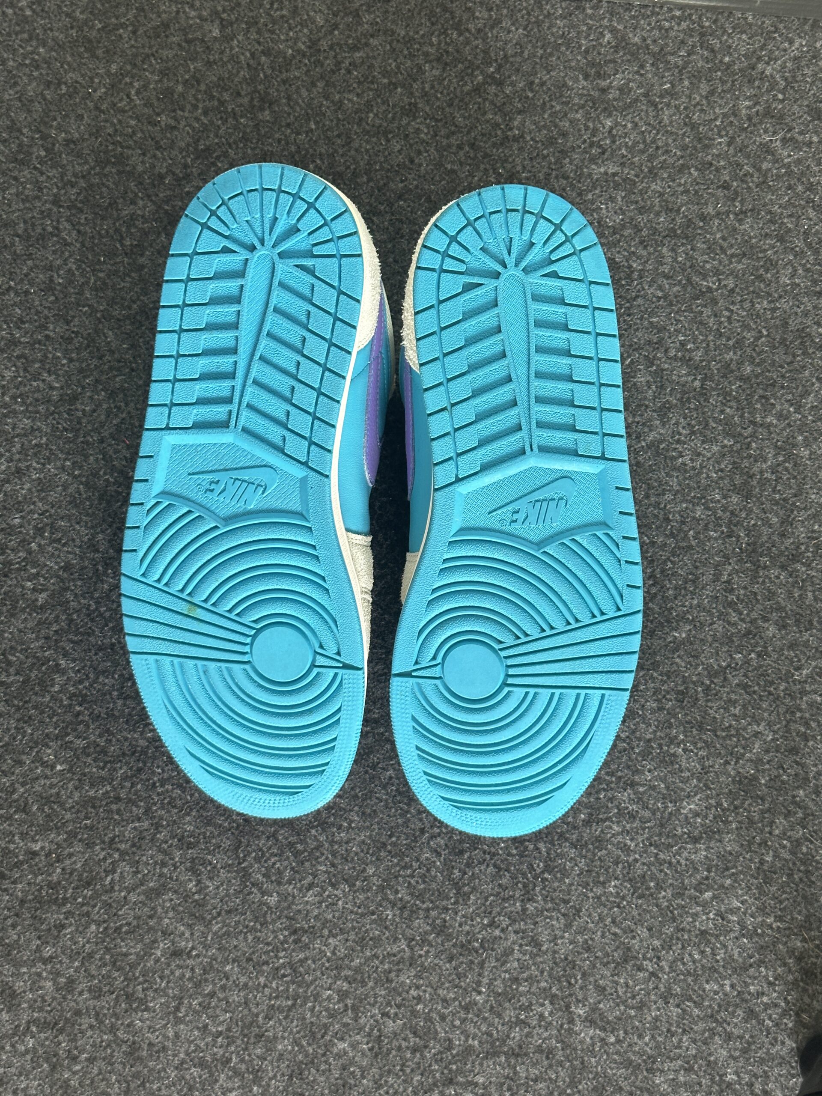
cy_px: 548
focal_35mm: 48
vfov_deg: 39.7
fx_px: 1520
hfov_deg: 30.3
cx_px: 411
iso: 200
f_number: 1.78
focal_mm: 6.86
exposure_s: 1/50
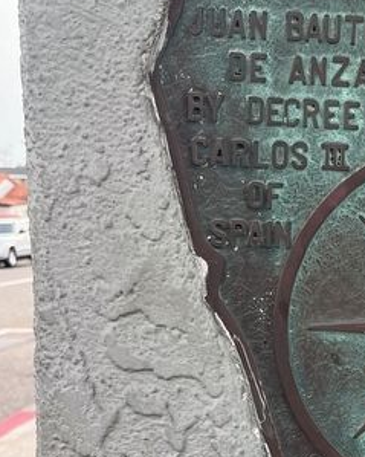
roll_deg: -2.6
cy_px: 293
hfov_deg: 21.3
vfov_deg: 27.8
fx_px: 919
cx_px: 406
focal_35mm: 68
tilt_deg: -9.0
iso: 40
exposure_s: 1/191
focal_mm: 5.1
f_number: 1.6
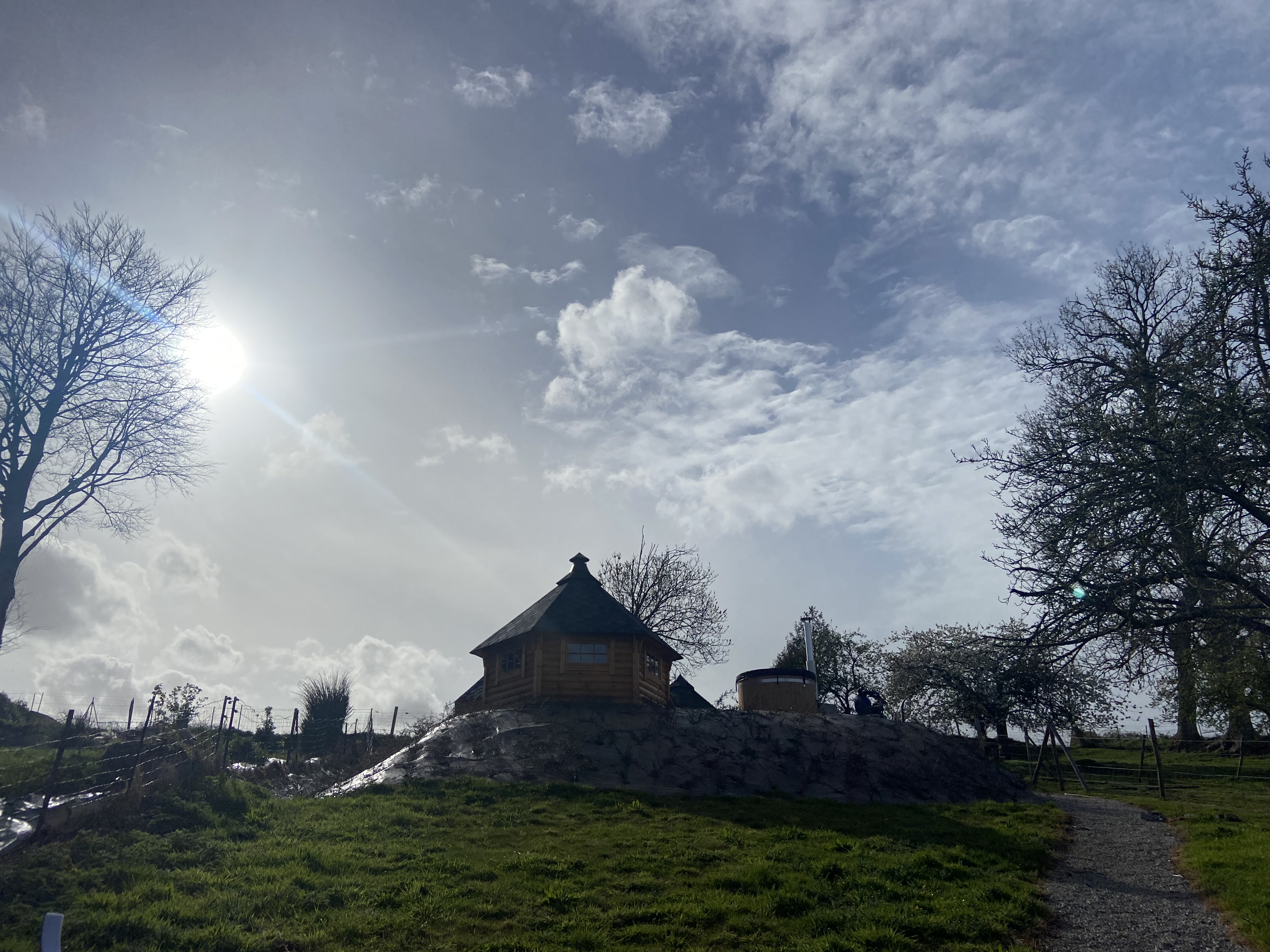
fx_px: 954
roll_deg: +1.3
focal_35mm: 26
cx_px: 635
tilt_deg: +24.3
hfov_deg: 67.3
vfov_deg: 53.1
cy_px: 476
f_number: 1.8
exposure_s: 1/18868
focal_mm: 4.25
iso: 32
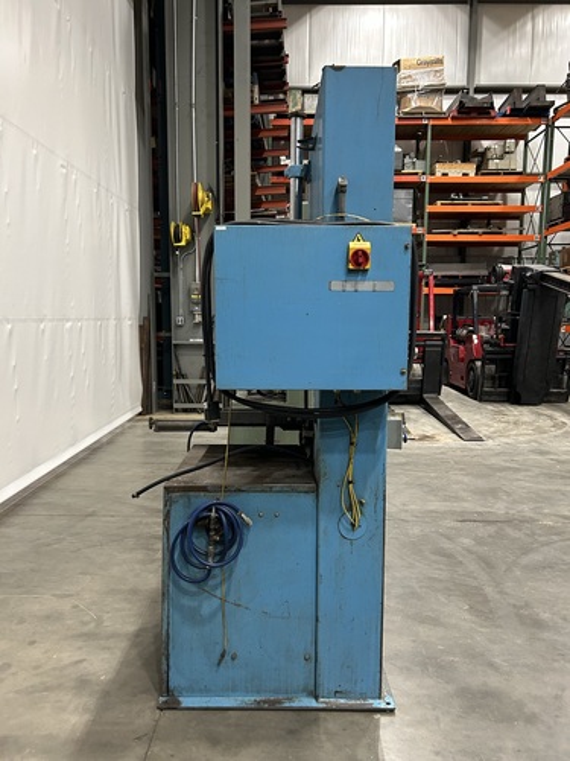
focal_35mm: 26
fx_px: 571
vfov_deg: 67.3
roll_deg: +1.4
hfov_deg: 53.1
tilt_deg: -5.4
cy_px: 380
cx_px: 285
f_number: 1.5
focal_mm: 5.7
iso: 250
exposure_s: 1/60
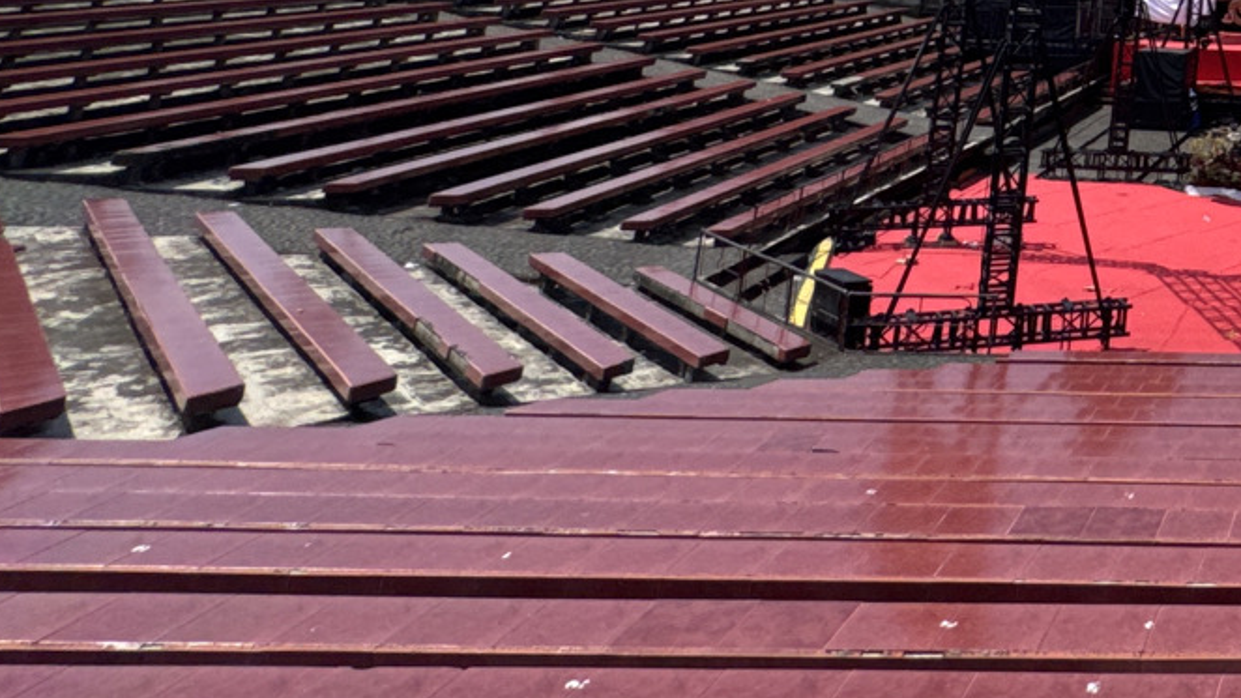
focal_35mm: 46
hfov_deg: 33.9
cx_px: 1561
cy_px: -395
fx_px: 1514
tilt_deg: +7.1
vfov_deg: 21.2
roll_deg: -1.0
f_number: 2.2
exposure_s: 1/2584
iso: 50
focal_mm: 2.22
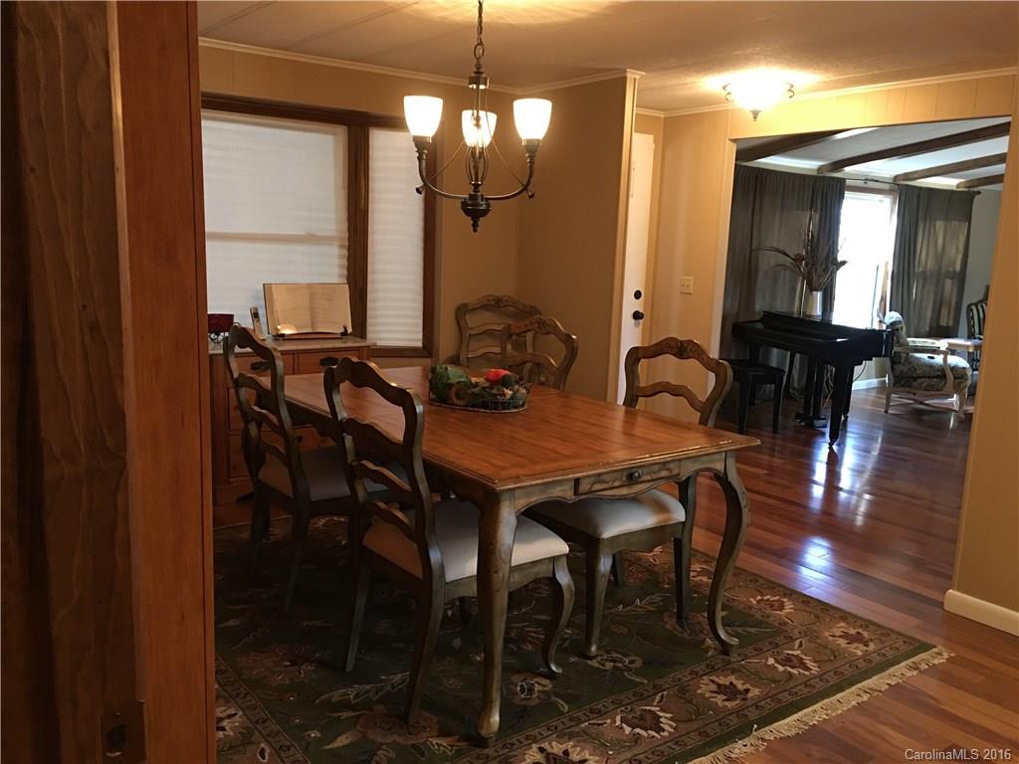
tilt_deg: -9.4
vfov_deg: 48.2
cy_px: 382
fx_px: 854
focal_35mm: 29
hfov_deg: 61.7
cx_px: 510
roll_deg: -1.4
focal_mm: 4.15
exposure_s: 1/10
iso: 100
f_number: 2.2
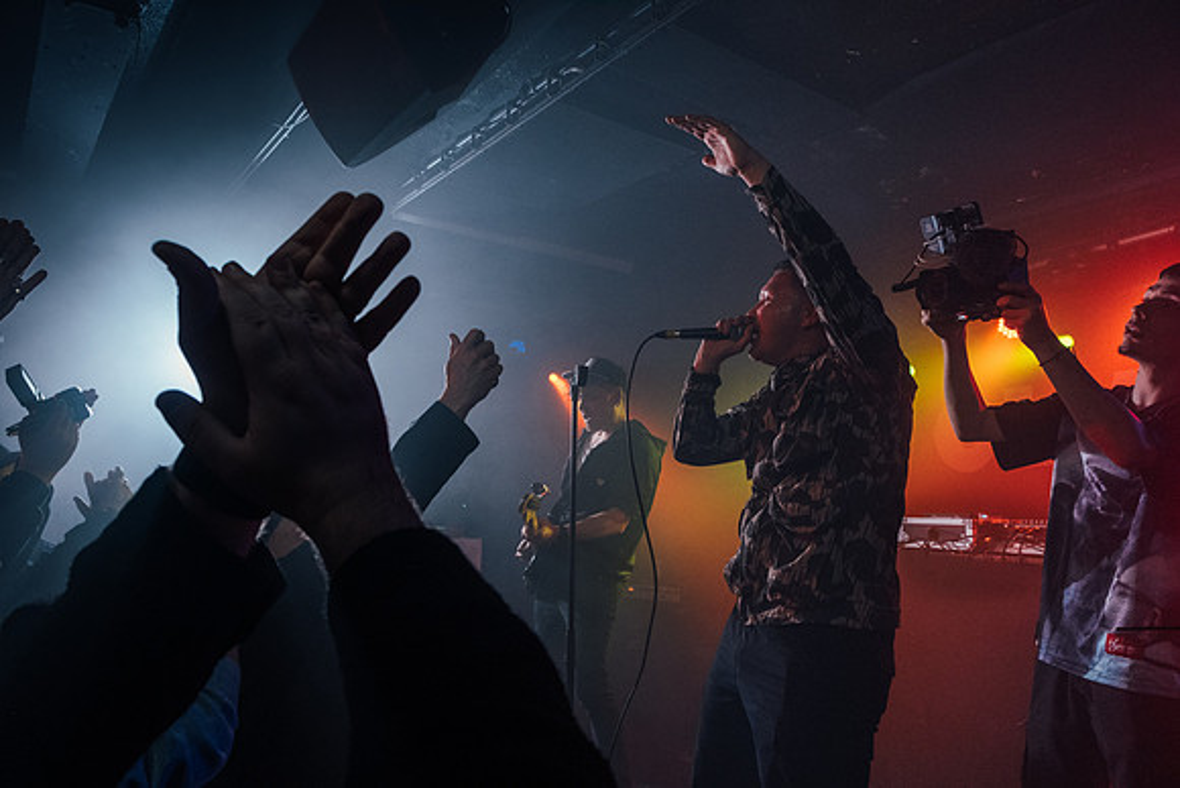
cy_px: 408
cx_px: 570
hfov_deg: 71.9
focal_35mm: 25
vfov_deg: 51.6
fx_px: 814
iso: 1600
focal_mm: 16
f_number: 5
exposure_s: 1/250
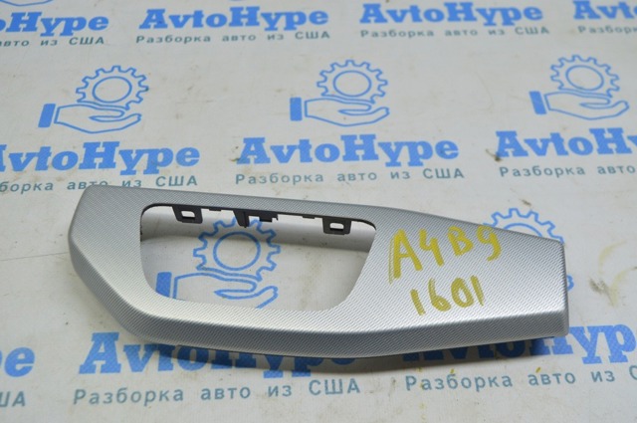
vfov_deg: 32.9
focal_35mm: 40
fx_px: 716
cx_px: 318
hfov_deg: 48.0
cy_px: 212
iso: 400
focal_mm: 27
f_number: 5.6
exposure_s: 1/40
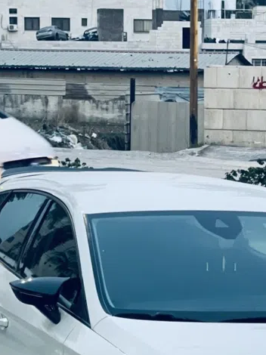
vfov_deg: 10.6
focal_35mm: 186
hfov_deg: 8.0
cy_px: 349
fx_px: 1907
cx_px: 227
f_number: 2.2
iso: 320
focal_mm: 7.5
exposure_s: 1/33
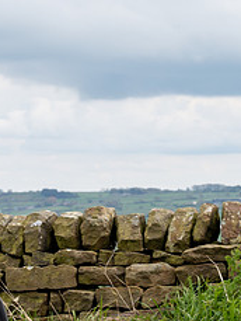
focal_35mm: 173
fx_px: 1604
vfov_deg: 11.4
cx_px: 182
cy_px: 115
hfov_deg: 8.6
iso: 200
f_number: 4.5
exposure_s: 1/640
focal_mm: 43
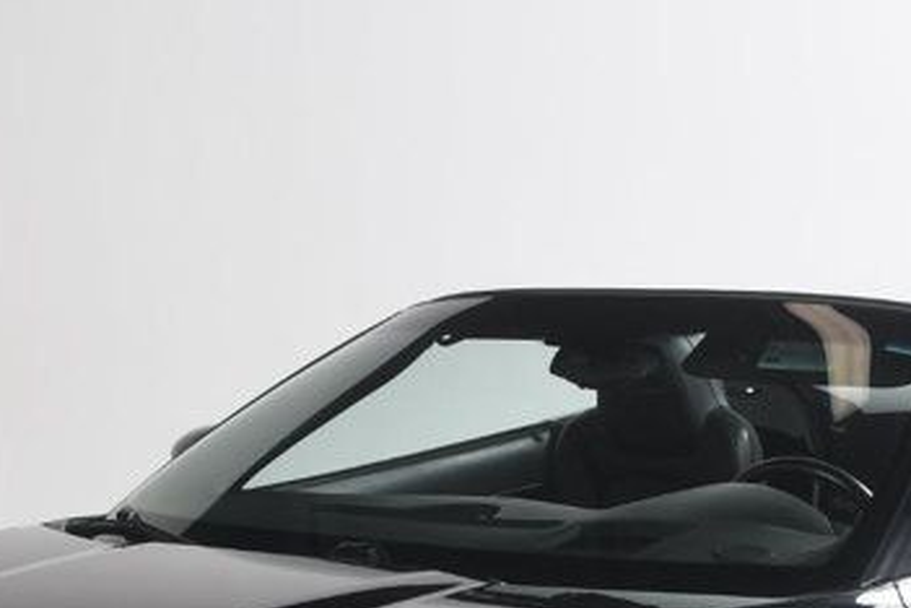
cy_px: 754
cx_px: 439
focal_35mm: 105
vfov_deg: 12.7
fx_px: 2657
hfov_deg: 19.5
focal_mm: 24
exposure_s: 1/160
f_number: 8
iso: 100
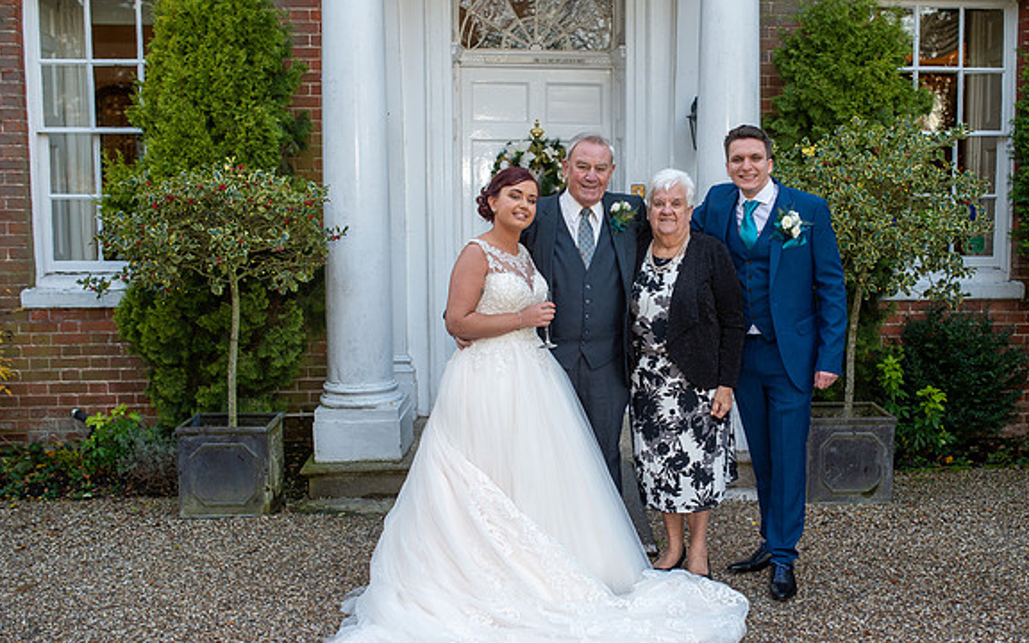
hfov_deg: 46.0
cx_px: 616
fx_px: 1206
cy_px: 312
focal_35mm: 43
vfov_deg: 29.9
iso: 250
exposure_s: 1/160
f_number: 3.5
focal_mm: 35
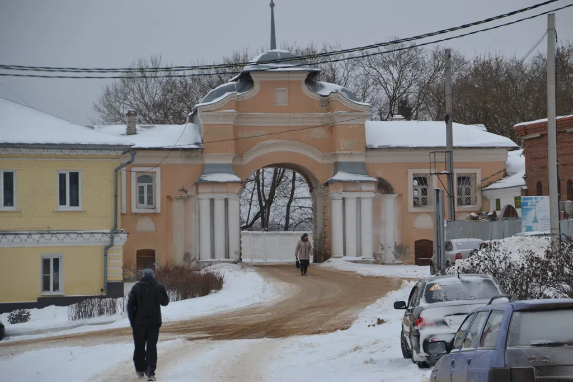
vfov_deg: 9.2
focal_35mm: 150
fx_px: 2388
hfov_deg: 13.7
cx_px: 286
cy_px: 191
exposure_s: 1/250
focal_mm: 100
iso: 200
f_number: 6
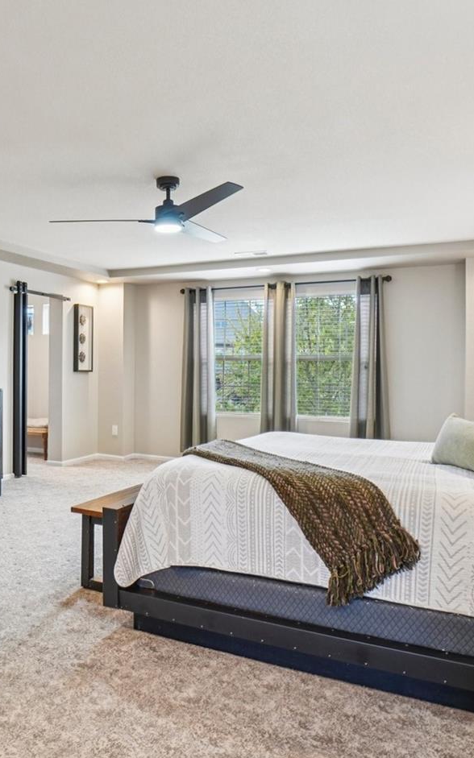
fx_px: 537
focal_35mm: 26
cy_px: 391
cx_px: 131
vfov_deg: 70.4
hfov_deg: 46.3
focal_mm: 10
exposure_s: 1/10
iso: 400
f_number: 8
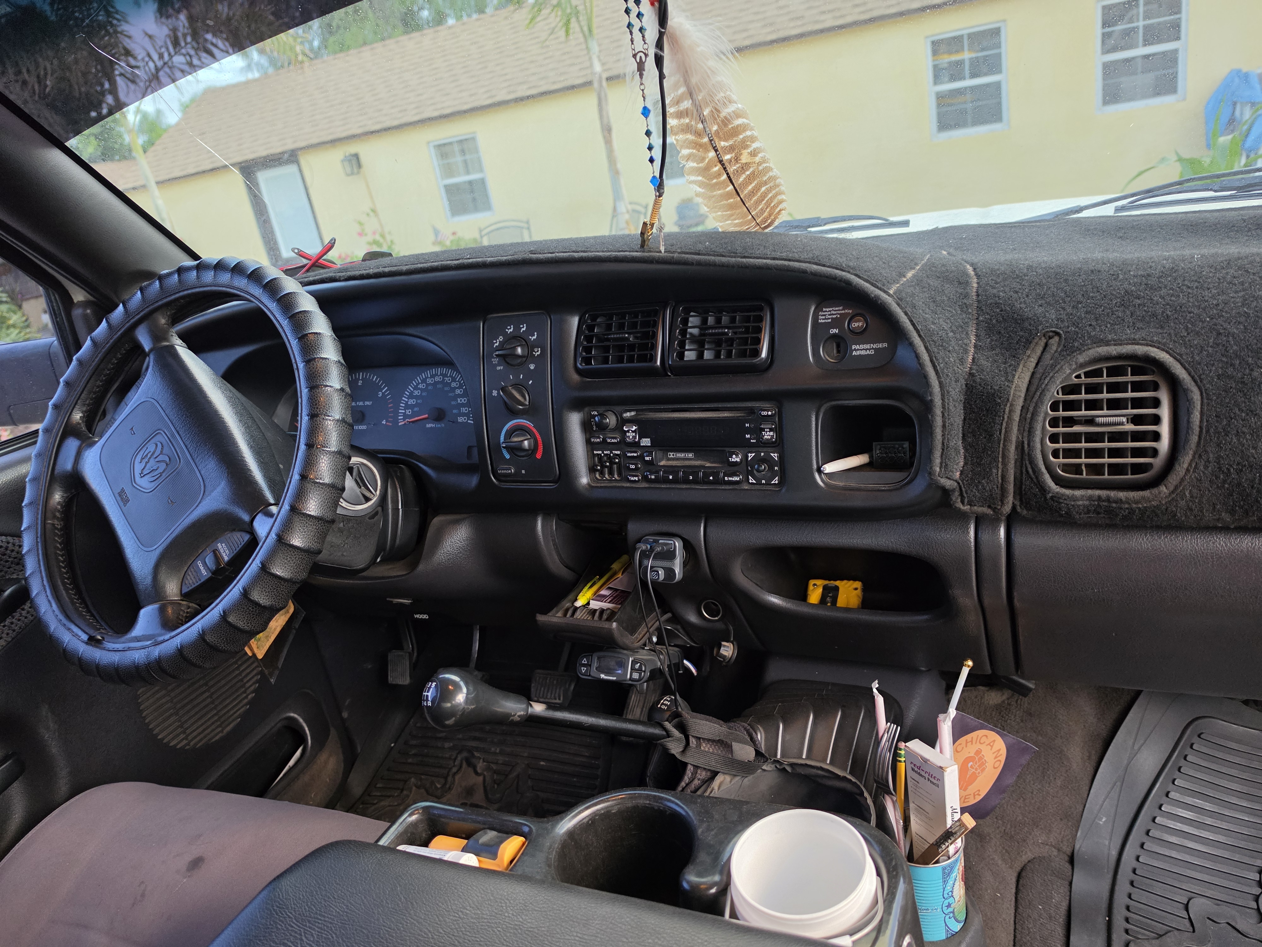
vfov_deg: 58.9
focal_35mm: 23
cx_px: 631
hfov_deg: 73.9
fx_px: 839
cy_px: 474
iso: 320
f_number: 1.4
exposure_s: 1/120
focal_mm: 6.5
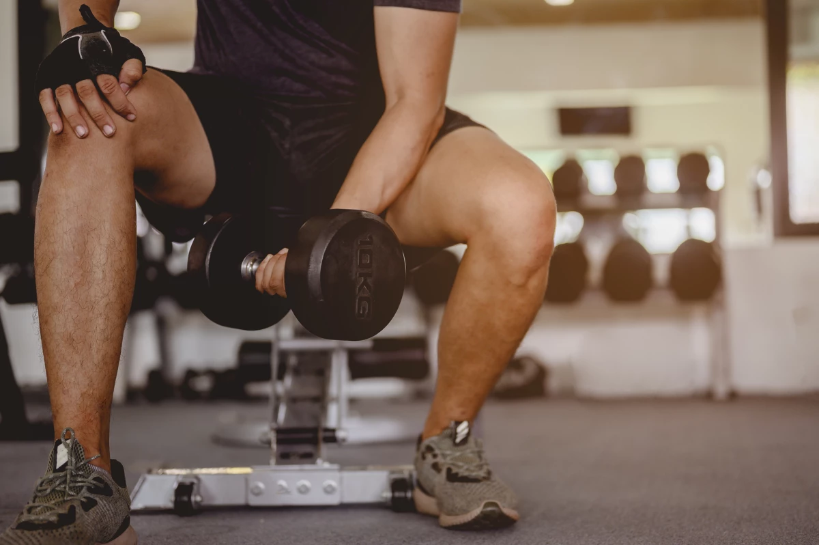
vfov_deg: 26.9
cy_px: 272
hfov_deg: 39.6
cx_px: 410
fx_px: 1137
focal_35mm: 50
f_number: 1.8
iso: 100
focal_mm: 50
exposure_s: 1/250
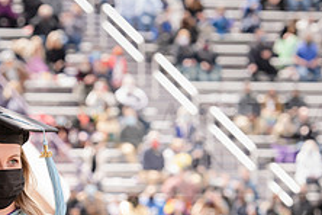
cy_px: 251
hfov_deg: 6.3
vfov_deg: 4.2
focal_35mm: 327
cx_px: 55
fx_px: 2925
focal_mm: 125
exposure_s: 1/500
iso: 400
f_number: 5.6
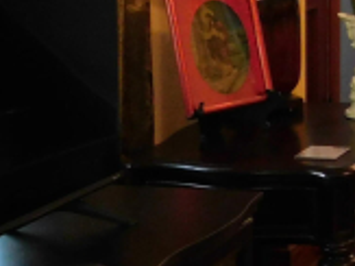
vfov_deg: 15.1
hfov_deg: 17.2
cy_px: -70
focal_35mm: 94
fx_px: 963
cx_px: 635
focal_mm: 4
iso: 400
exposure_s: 1/13
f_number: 3
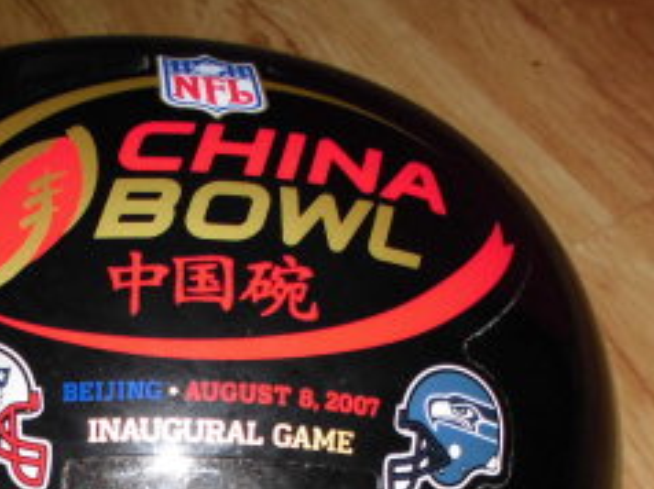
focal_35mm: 70
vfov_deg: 19.9
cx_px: 129
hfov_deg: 27.2
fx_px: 1321
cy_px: 566
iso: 100
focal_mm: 4.6
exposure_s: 1/60
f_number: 3.5
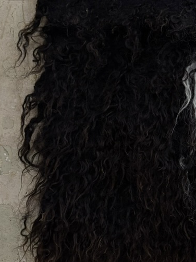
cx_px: 178
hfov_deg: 28.5
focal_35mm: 49
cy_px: 125
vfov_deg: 38.9
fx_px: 370
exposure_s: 1/50
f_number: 1.78
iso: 200
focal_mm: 6.76
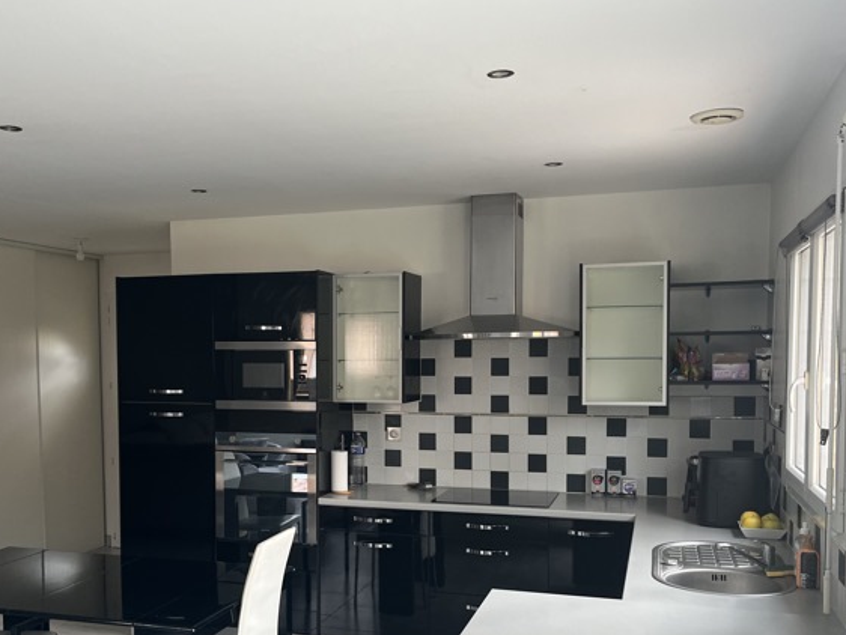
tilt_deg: -2.6
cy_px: 402
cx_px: 351
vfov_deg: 38.4
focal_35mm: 37
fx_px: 905
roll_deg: +0.6
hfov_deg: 49.9
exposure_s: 1/121
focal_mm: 5.1
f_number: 1.6
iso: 80
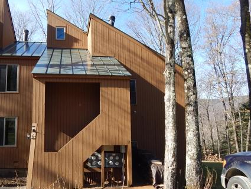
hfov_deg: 59.0
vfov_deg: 46.8
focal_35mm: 30
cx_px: 91
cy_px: 107
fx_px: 218
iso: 125
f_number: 3
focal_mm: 4
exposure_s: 1/500
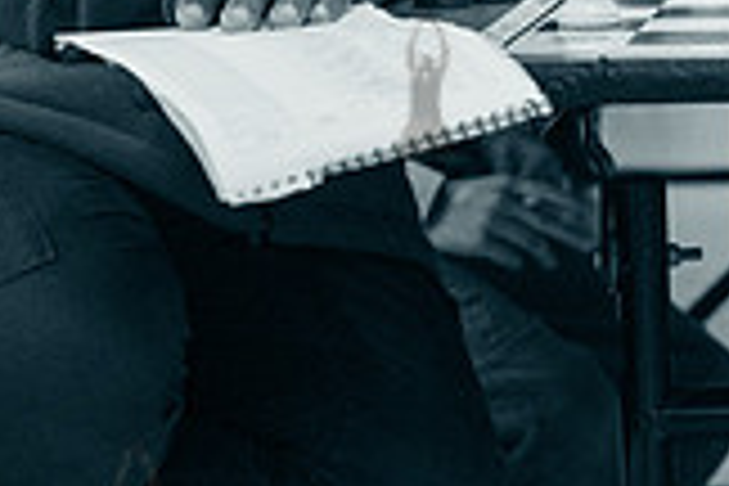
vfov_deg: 9.9
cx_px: 1004
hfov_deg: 14.3
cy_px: -137
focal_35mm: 136
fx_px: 2754
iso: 4000
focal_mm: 38
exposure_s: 1/320
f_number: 3.2
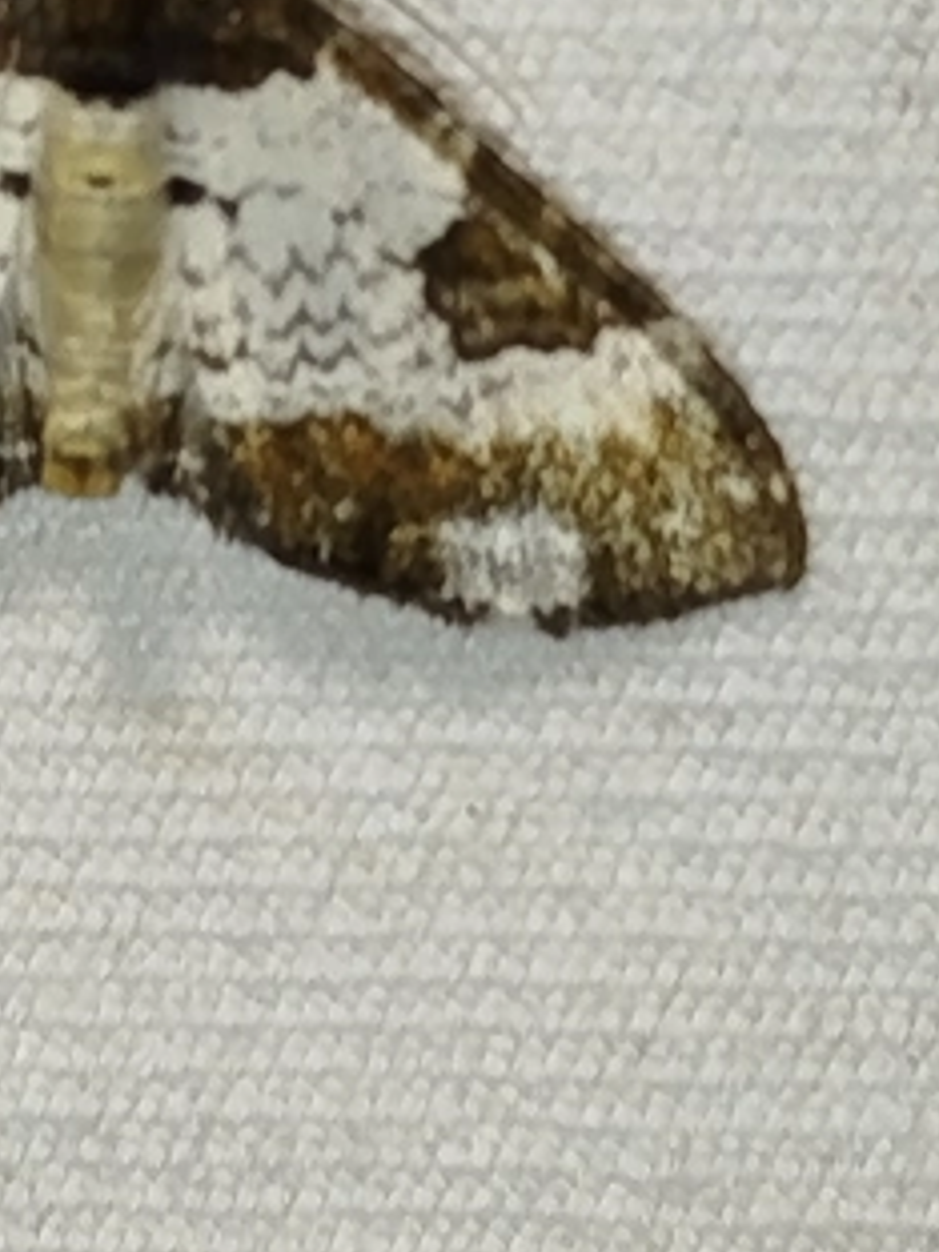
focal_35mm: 166
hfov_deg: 8.9
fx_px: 6004
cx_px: 205
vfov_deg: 11.9
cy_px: 305
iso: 80
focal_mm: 5.31
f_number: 1.7
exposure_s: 1/100
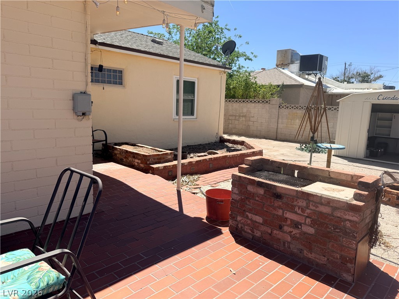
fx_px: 277
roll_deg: -1.4
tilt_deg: -8.4
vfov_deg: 56.8
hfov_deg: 71.6
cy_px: 150
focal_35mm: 24
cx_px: 200
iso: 80
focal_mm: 6.76
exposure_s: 1/3759
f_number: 1.78
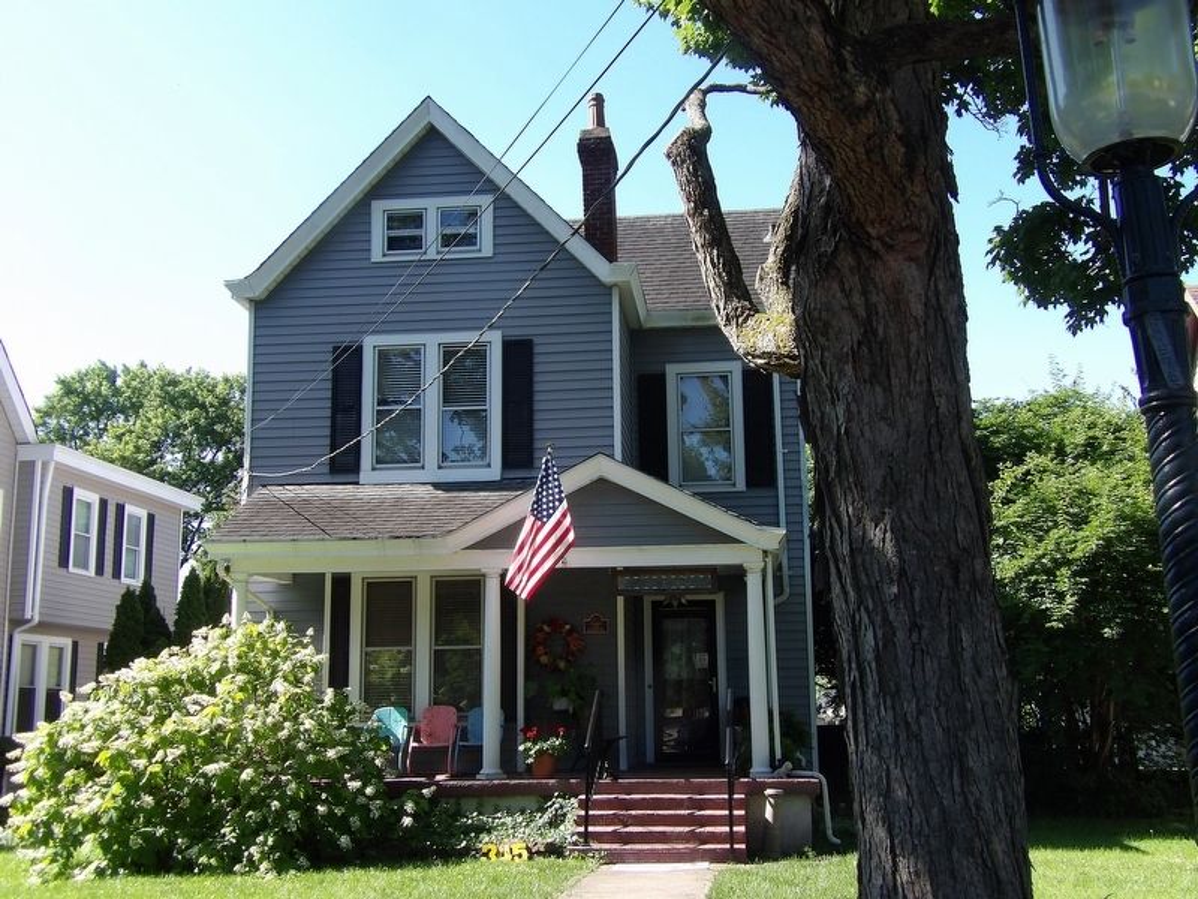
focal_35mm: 39
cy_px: 450
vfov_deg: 36.8
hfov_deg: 47.9
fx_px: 1350
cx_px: 599
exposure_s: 1/223
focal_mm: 7
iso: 100
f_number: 3.7
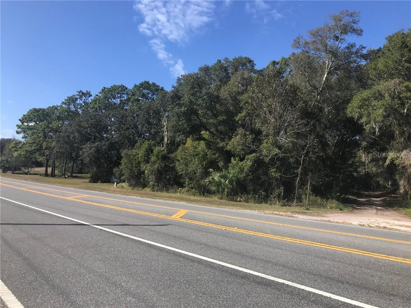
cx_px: 206
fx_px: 332
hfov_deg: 63.4
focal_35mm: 28
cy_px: 154
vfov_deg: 49.7
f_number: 1.8
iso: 20
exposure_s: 1/1742
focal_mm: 3.99
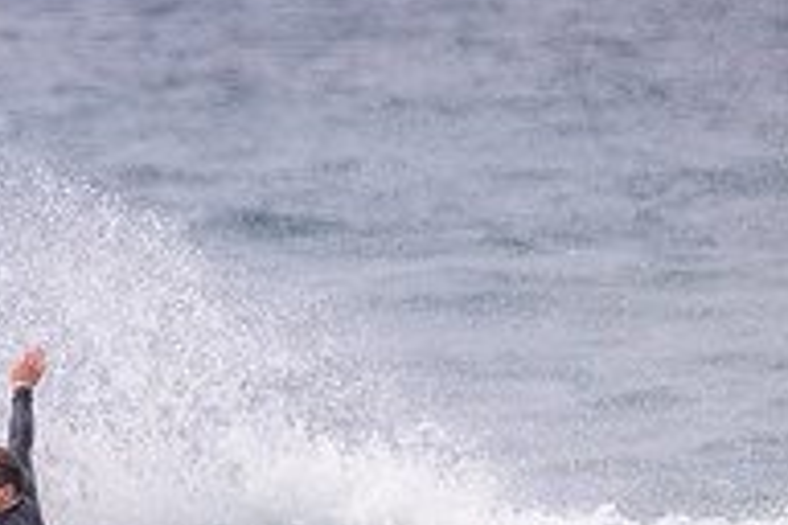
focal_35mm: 2411
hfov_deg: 0.9
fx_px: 52770
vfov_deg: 0.6
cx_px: -181
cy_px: 728
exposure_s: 1/2000
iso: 1400
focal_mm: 800
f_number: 11
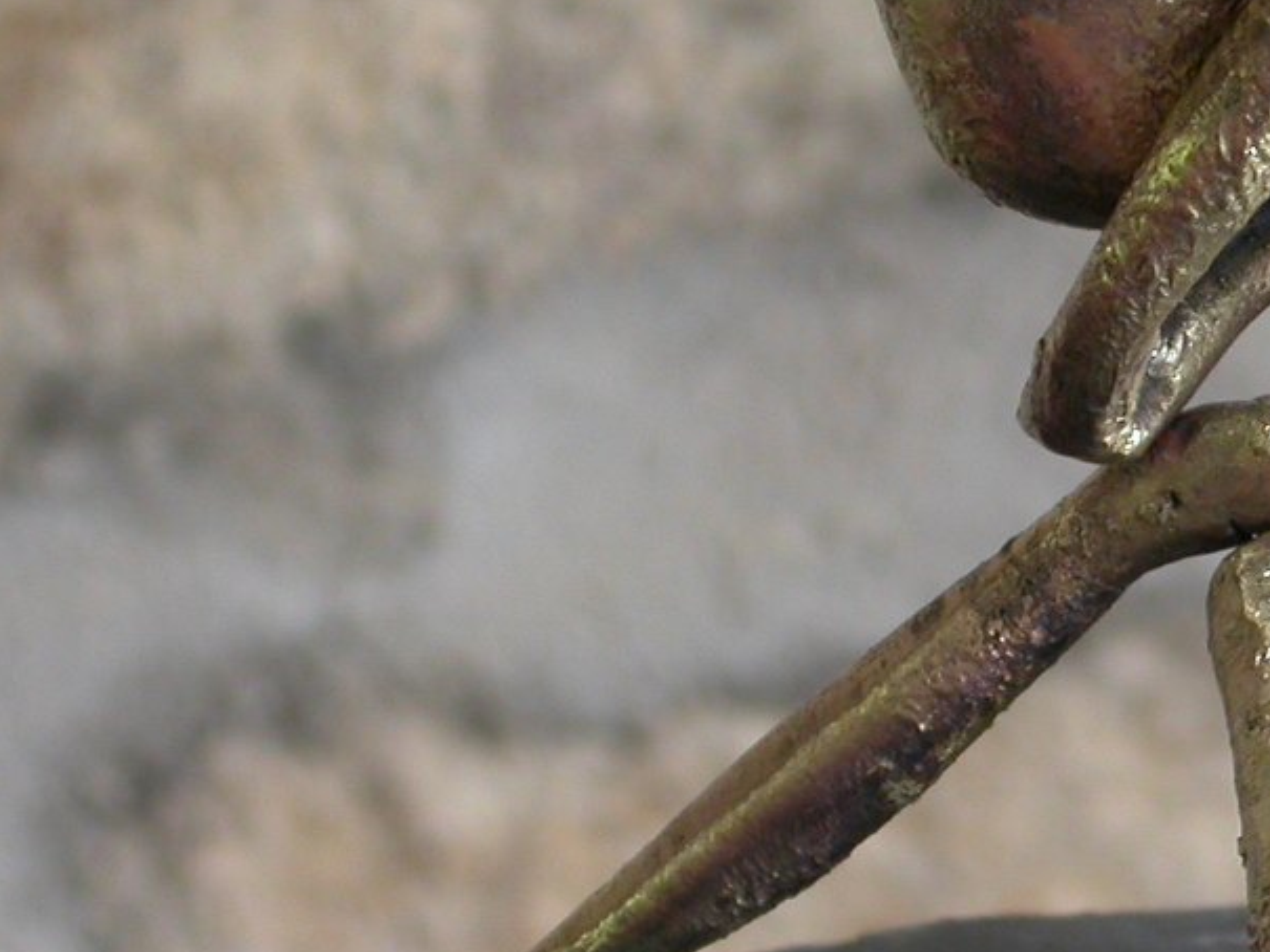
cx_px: 1472
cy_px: 547
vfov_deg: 4.9
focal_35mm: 304
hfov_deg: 6.5
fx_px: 11155
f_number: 4.3
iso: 100
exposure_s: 1/4.6
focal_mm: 23.8
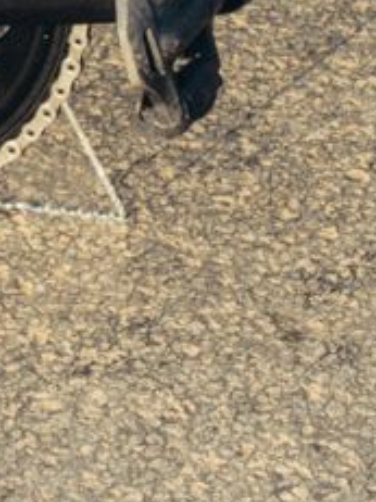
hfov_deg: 4.0
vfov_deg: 5.3
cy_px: -158
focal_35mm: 373
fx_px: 5407
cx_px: -202
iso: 125
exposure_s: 1/500
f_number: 4
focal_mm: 25.7
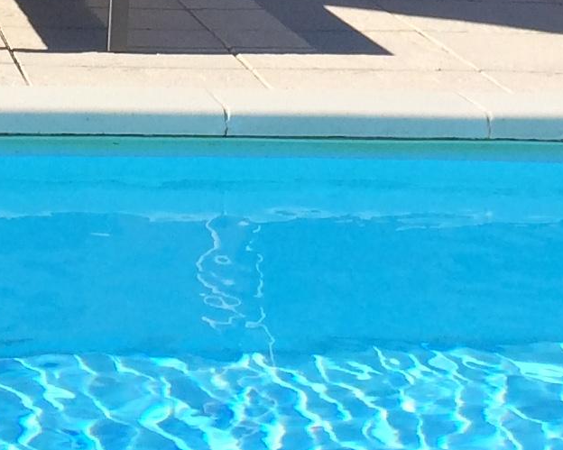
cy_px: -482
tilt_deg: +3.7
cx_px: 91
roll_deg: -2.2
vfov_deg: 9.7
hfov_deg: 13.0
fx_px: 2466
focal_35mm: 148
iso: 32
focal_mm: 4.15
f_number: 2.2
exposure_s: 1/2283
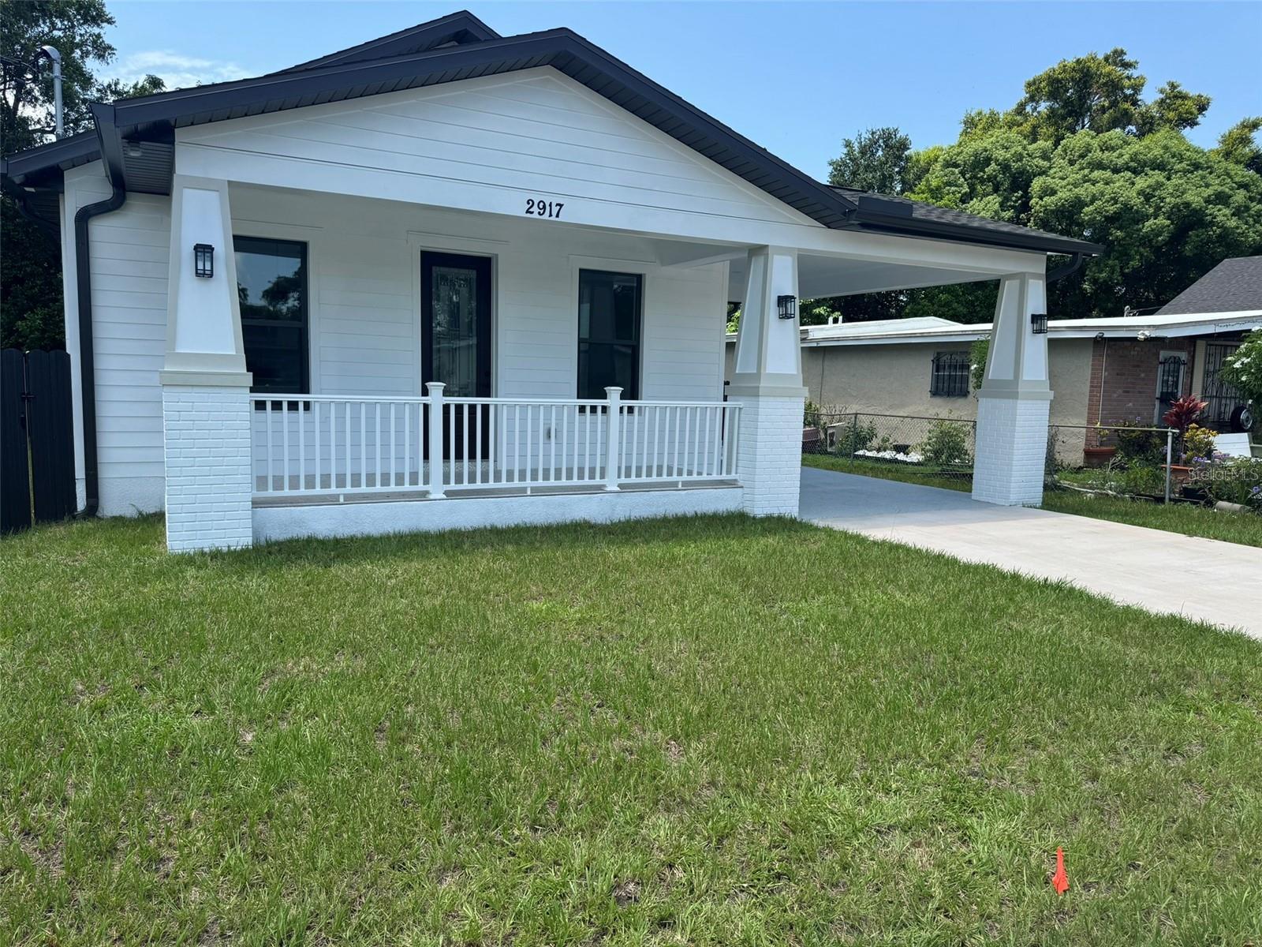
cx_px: 631
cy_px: 474
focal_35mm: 24
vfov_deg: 56.8
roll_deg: -2.1
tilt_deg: -6.6
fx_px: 875
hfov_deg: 71.6
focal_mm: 6.76
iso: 80
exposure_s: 1/2252
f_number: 1.78
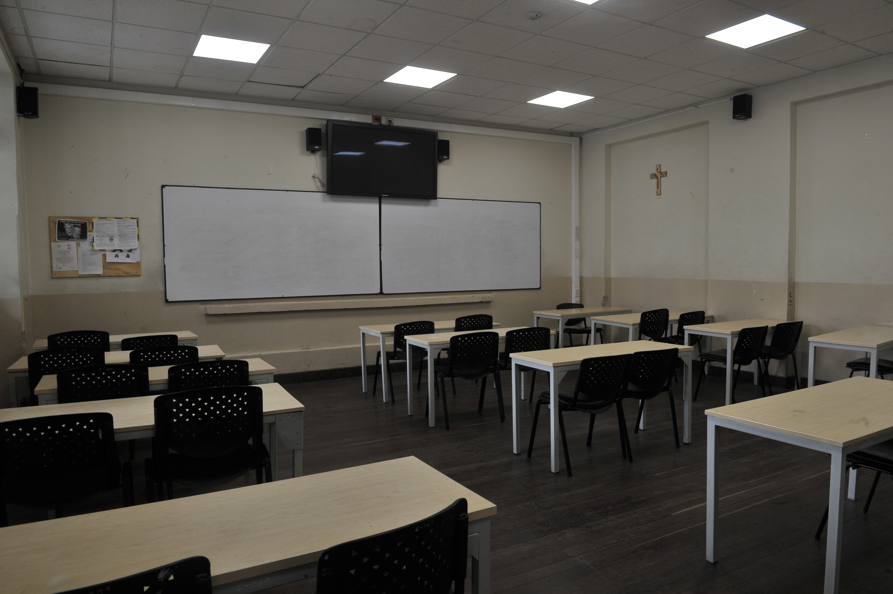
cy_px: 297
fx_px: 595
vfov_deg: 53.1
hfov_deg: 73.8
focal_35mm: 24
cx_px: 446
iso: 500
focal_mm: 24
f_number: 10
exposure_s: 1/50
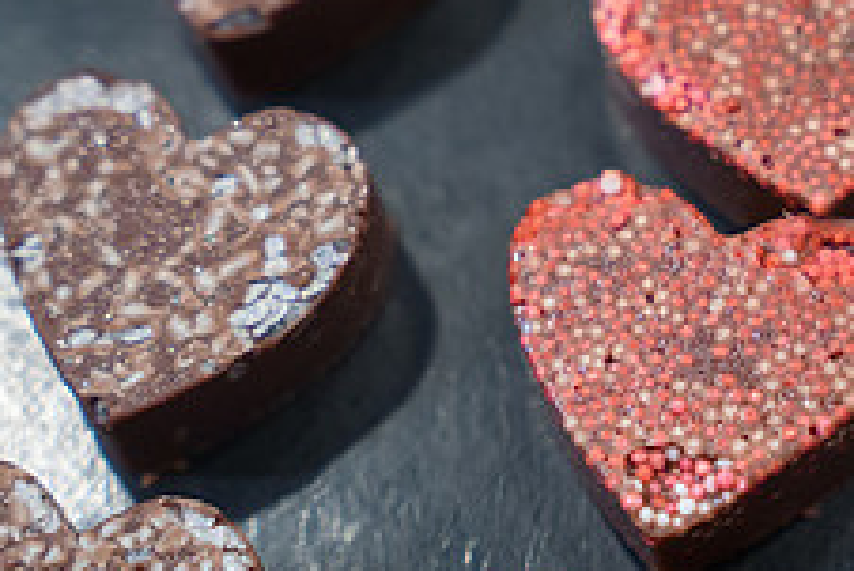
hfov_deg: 10.2
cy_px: 208
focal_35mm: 201
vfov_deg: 6.8
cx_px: 702
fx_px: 4771
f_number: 2.8
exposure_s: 1/200
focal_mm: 70
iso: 1600
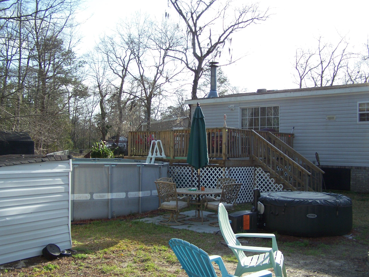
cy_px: 138
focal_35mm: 38
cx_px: 184
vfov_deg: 37.7
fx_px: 405
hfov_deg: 49.0
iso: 80
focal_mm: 6.3
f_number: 2.8
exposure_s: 1/500
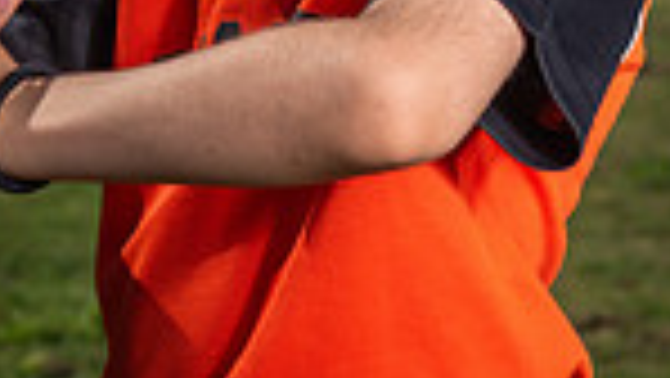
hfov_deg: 13.1
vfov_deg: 7.4
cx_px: 292
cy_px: 104
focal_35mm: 164
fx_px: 2915
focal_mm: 52
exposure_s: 1/1250
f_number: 5.6
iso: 100
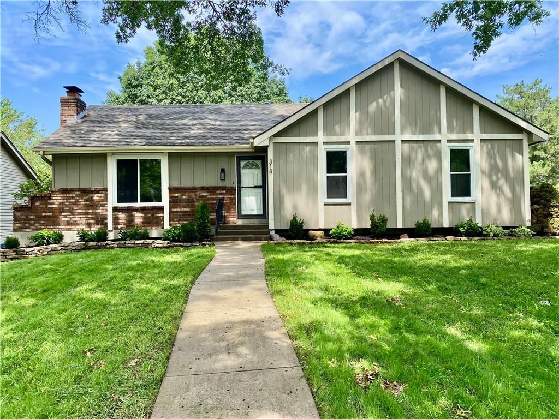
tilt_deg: +1.1
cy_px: 210
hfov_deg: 67.3
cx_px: 280
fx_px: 420
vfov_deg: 53.1
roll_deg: +2.7
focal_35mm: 26
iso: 32
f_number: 1.8
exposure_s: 1/767
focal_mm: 4.25
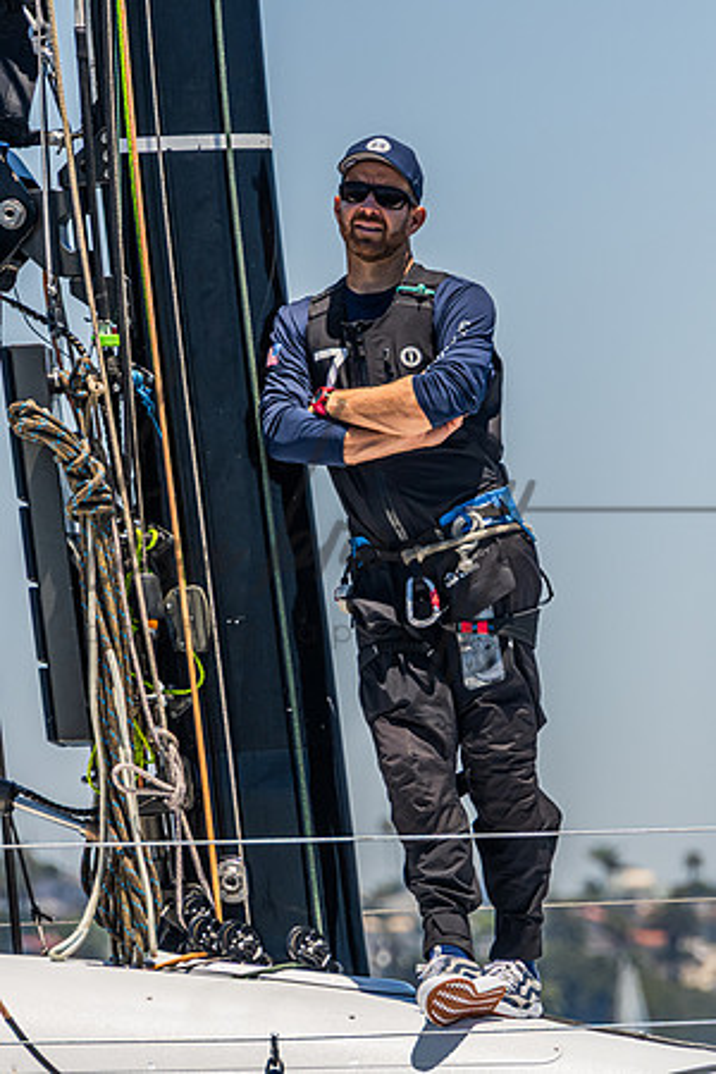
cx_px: 409
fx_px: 14669
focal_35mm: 492
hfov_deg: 2.8
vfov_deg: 4.2
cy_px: 445
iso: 400
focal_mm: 280
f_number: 8
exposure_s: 1/1600
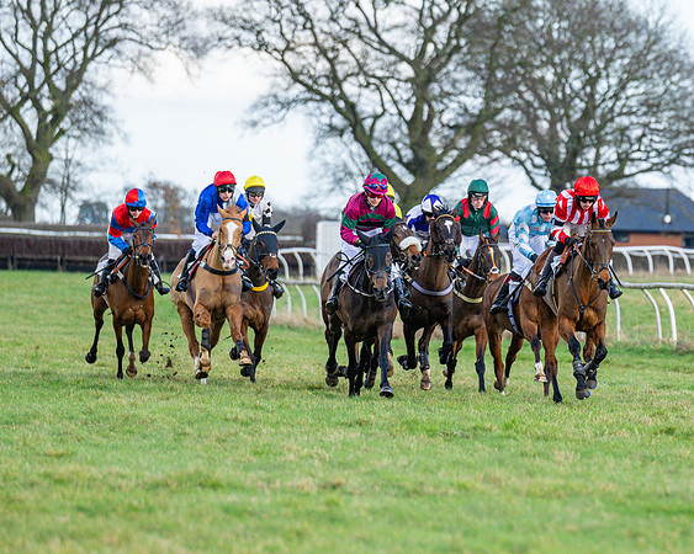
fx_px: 7464
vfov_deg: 4.3
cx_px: 600
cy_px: 275
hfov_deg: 5.3
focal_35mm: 364
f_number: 4
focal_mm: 200
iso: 640
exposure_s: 1/2500
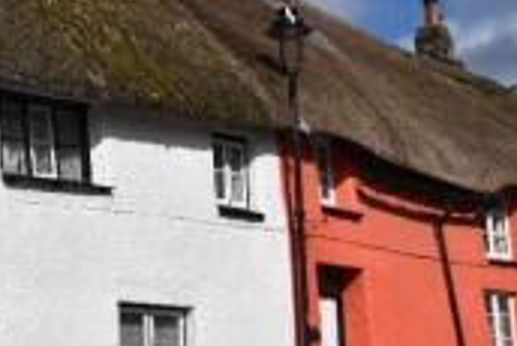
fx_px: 1193
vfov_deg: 16.5
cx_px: -87
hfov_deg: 22.7
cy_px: 164
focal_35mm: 83
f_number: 10
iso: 100
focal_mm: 20
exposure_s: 1/400
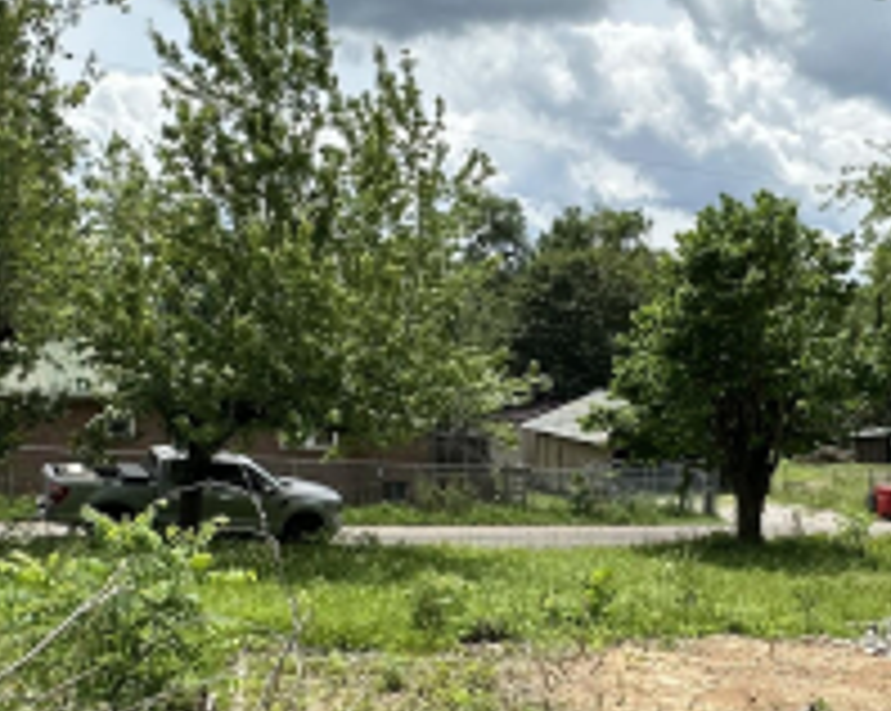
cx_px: 569
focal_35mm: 46
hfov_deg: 40.0
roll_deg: -1.6
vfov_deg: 32.6
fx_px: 1212
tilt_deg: -2.9
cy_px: 423
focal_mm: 2.22
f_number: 2.2
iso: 50
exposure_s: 1/1742
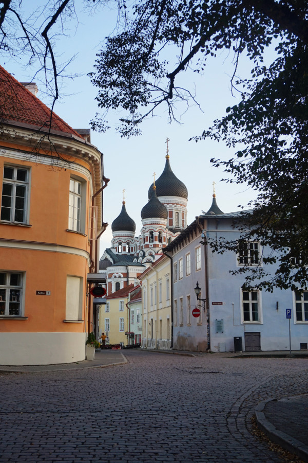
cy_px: 232
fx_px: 520
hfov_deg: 33.0
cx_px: 154
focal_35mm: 40
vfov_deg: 47.9
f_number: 5.6
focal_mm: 27
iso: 100
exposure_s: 1/60
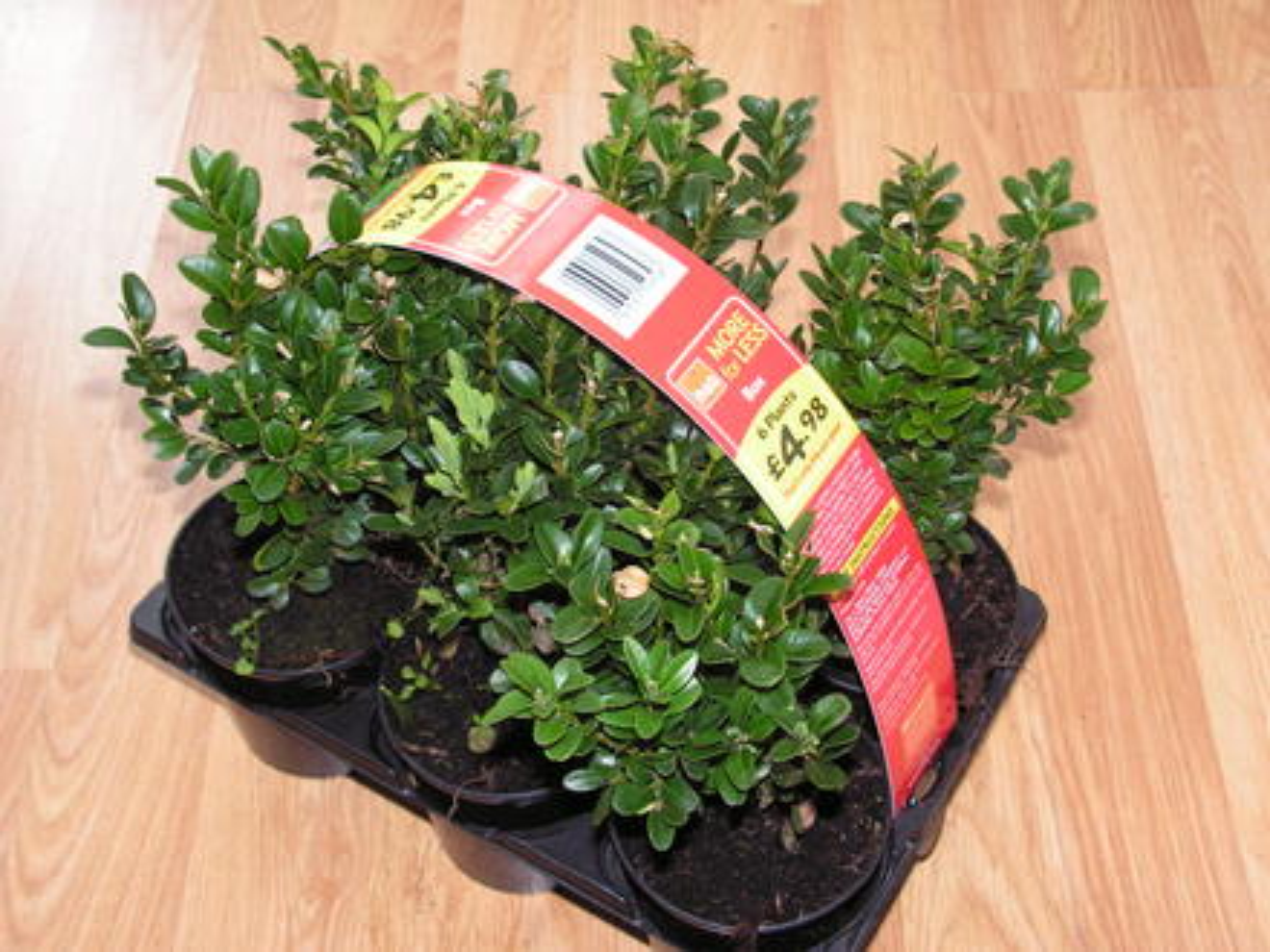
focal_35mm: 50
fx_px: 1834
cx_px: 635
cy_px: 476
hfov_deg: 38.2
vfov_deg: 29.1
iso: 200
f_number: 3.2
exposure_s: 1/40
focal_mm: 8.4
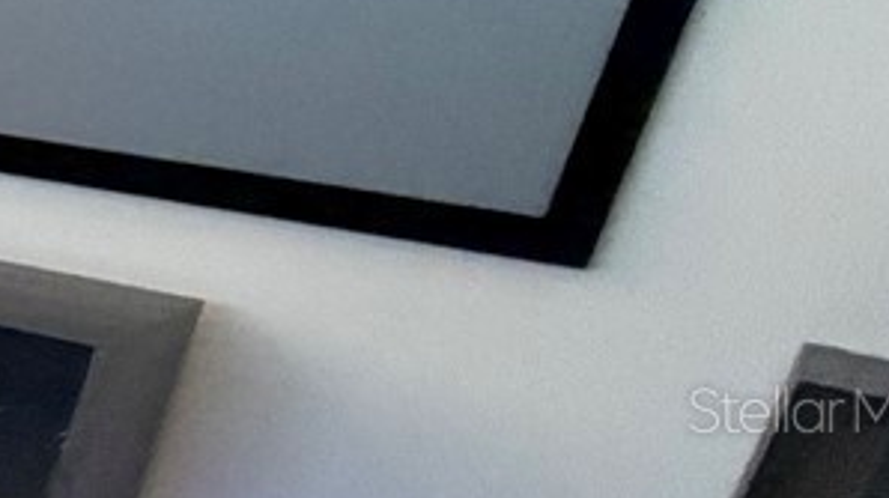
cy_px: 409
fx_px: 1931
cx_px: -1417
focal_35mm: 82
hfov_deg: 13.8
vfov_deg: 14.6
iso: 400
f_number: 2.2
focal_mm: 2.22
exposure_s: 1/60
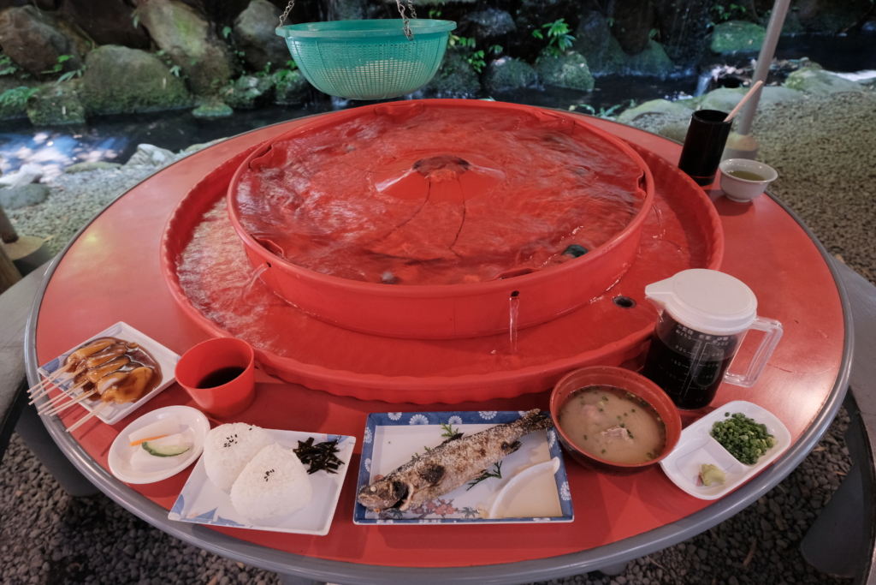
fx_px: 511
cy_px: 292
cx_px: 438
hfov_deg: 81.2
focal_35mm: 21
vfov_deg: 59.5
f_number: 4
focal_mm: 13.8
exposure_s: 1/20
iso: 2000
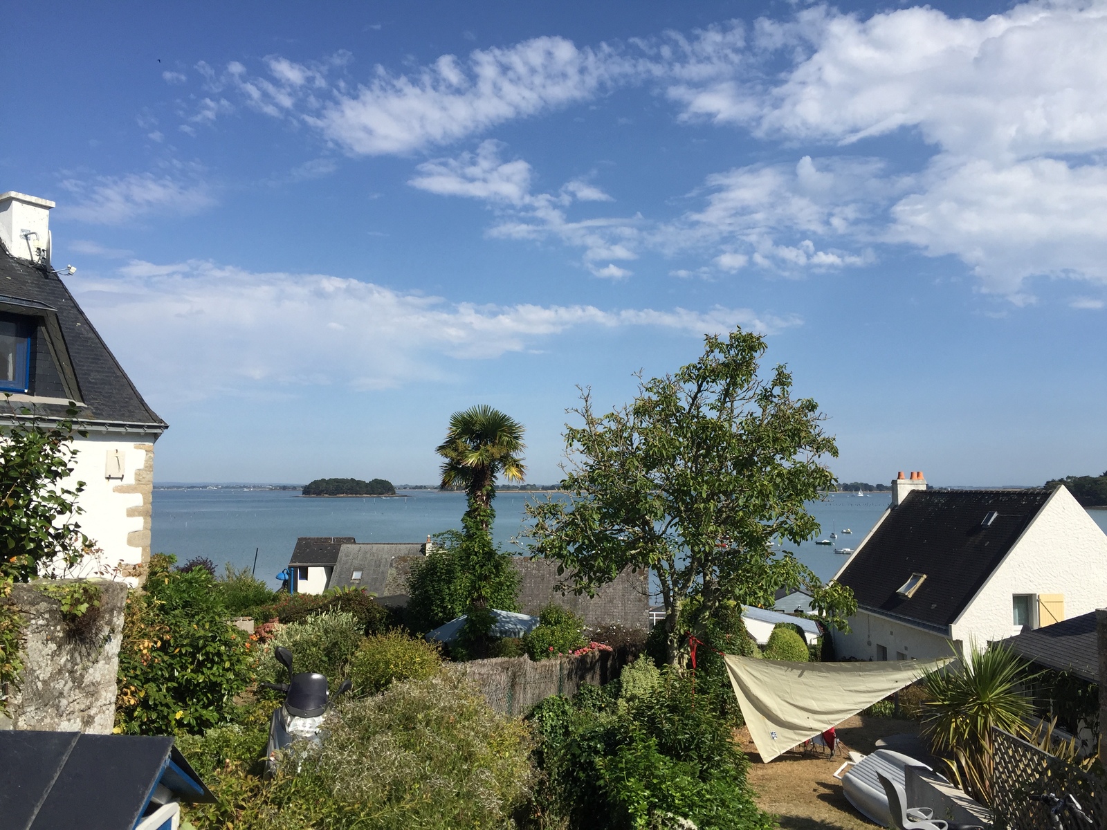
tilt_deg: +5.5
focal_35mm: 29
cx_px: 554
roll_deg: -0.9
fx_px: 927
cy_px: 415
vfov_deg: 48.2
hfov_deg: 61.7
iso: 32
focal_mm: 4.15
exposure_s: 1/2475
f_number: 2.2
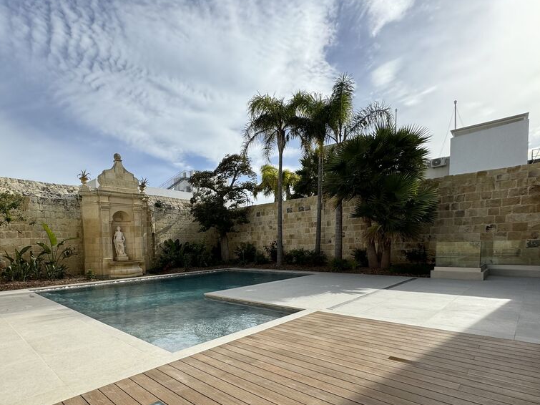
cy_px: 267
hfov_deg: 83.2
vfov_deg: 67.0
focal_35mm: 19
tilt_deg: -4.1
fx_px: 296
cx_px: 206
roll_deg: +1.1
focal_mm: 2.22
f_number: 2.2
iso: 50
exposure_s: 1/1709
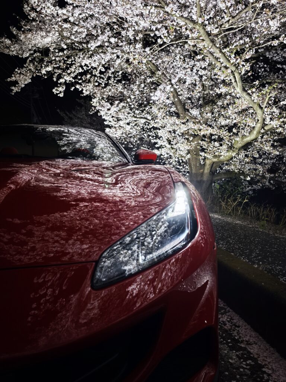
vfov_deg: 63.4
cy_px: 191
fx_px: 308
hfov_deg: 49.7
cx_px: 143
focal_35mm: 28
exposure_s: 1/25
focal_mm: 6.57
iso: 2500
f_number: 1.6
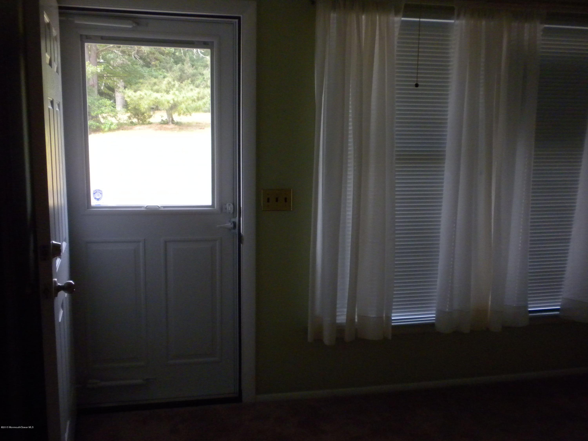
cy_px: 220
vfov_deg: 38.7
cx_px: 294
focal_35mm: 37
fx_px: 628
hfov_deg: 50.1
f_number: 3.5
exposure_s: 1/229
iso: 400
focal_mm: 6.6
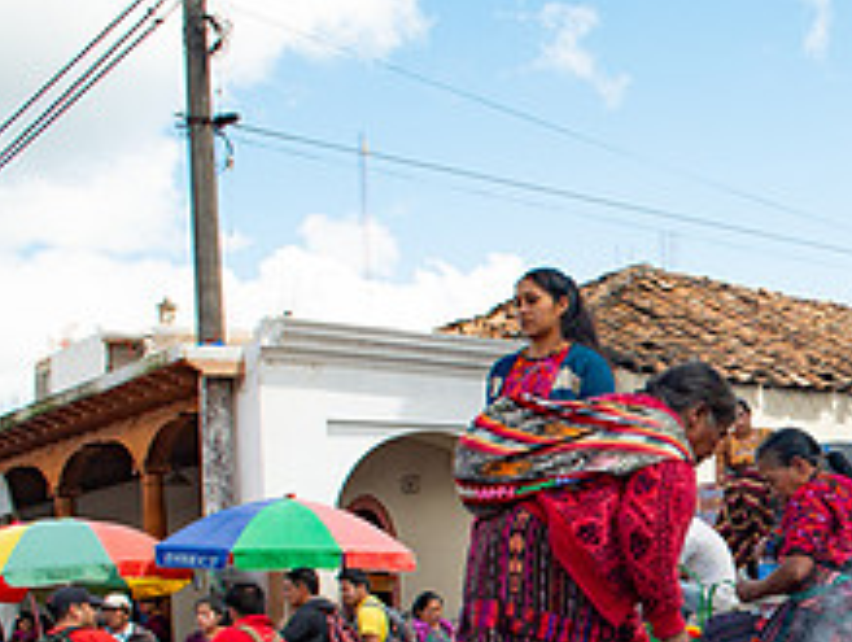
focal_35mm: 61
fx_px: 1504
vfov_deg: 23.4
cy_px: 593
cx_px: 1050
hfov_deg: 27.4
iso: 200
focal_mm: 24
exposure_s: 1/160
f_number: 9
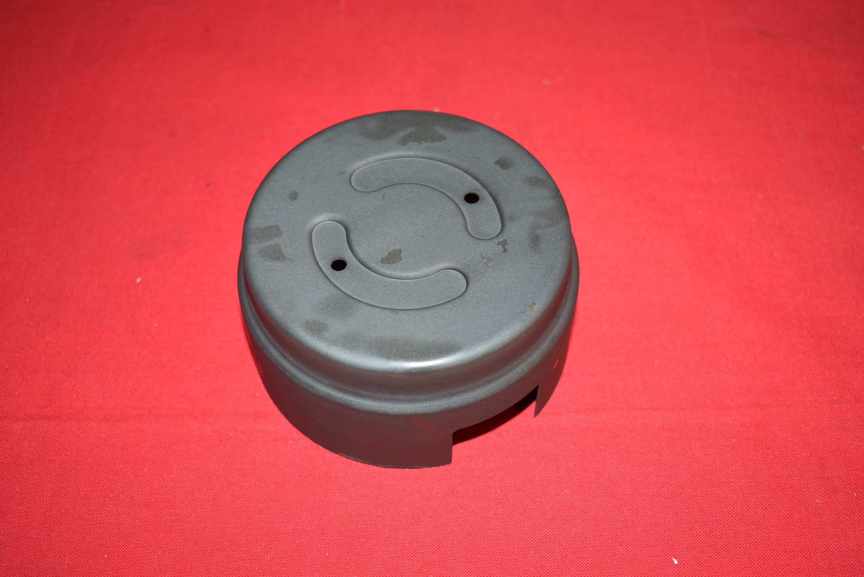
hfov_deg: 41.1
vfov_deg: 28.1
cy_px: 288
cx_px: 432
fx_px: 1153
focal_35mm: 48
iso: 640
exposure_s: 1/125
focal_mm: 32
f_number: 5
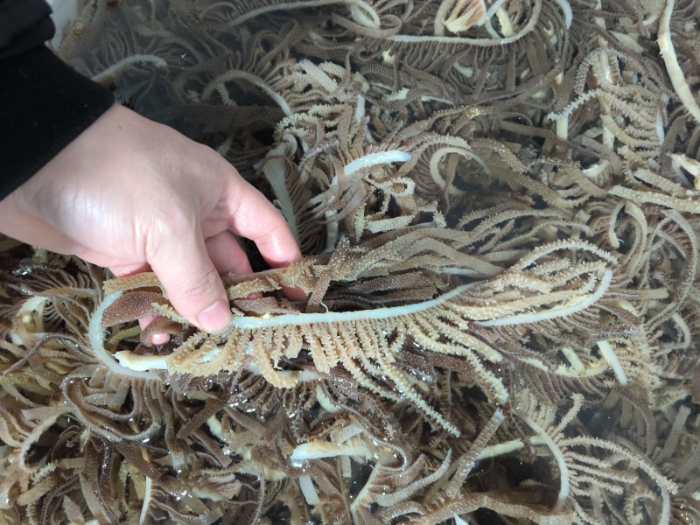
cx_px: 350
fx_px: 465
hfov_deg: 73.9
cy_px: 262
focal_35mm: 23
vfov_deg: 58.9
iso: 800
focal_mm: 5.35
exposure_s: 1/25
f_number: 1.7
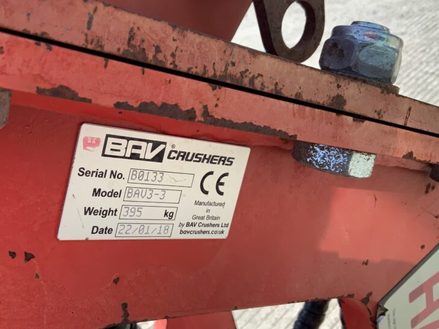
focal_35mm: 41
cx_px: 173
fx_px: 520
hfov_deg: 45.5
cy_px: 161
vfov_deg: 35.1
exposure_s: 1/329
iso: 16
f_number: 1.8
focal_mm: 3
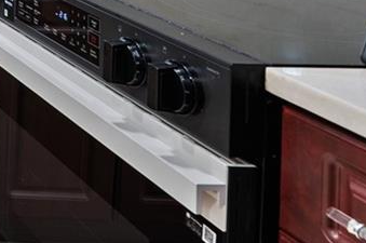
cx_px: -362
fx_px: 670
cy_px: -184
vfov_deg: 17.1
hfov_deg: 19.0
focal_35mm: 66
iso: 200
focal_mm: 14
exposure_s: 1/2
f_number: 8
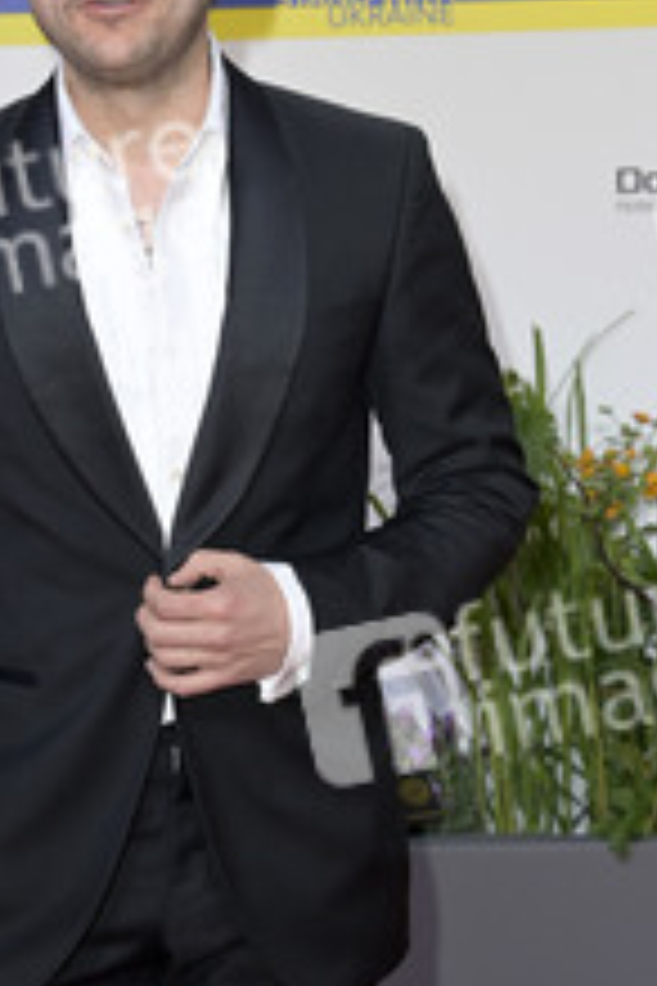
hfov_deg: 12.1
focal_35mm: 113
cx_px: 117
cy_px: 455
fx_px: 3093
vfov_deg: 18.1
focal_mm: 62
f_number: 6.3
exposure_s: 1/200
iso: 640
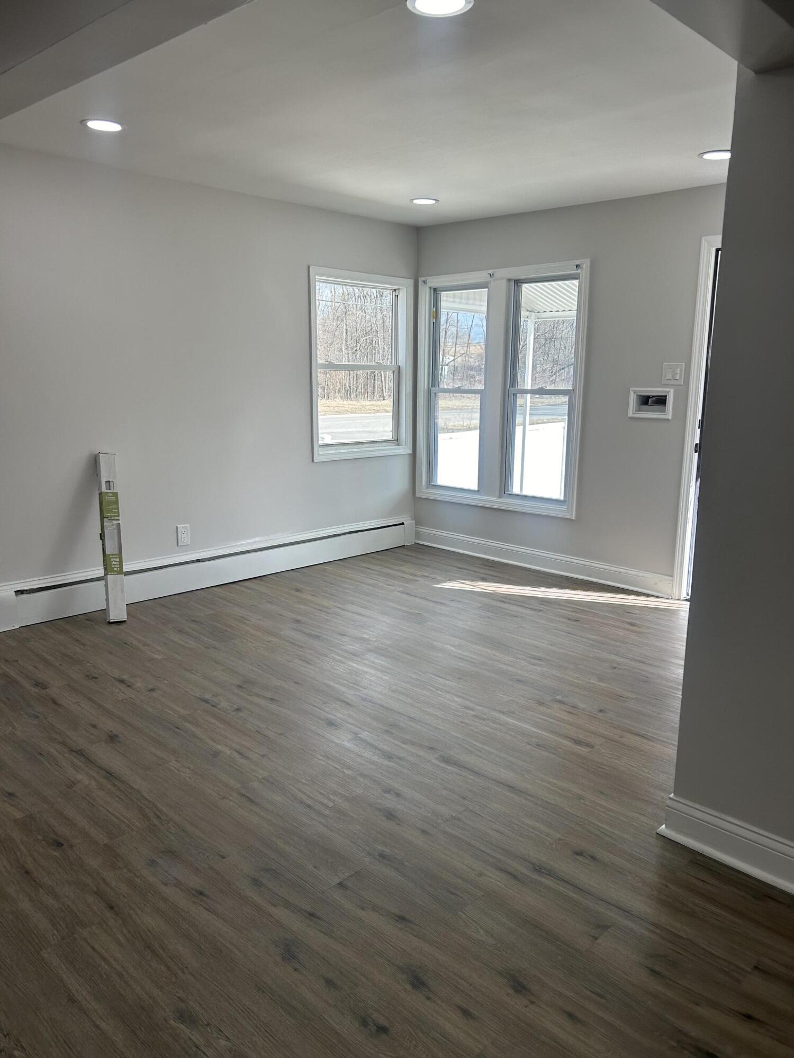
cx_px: 397
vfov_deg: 67.3
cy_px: 529
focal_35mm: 26
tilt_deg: -10.5
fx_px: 795
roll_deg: +0.4
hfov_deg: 53.1
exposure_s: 1/410
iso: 50
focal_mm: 5.7
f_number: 1.5
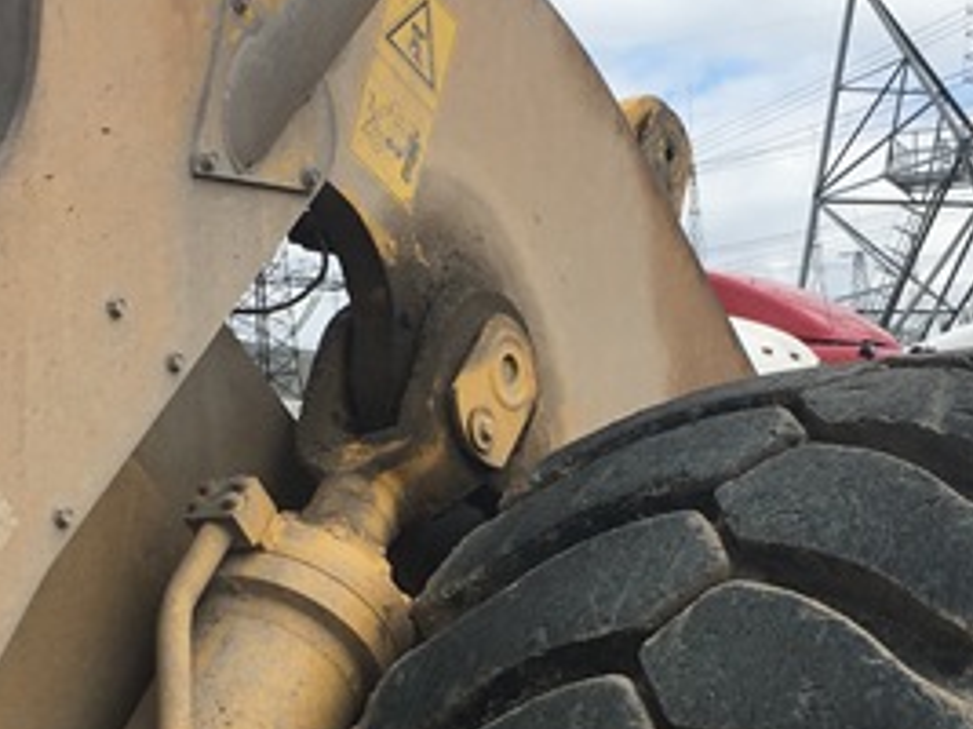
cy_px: 652
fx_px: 2444
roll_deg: +2.9
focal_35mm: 87
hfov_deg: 22.5
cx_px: 434
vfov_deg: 16.7
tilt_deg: +0.9
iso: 25
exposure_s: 1/938
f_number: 2.2
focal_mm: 4.15
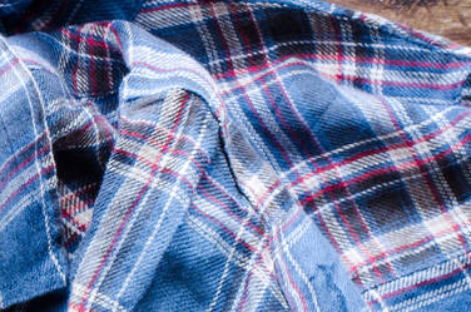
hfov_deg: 6.2
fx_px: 4243
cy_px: 628
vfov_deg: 4.2
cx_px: -483
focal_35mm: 325
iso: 100
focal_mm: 50
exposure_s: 1.6
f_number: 11
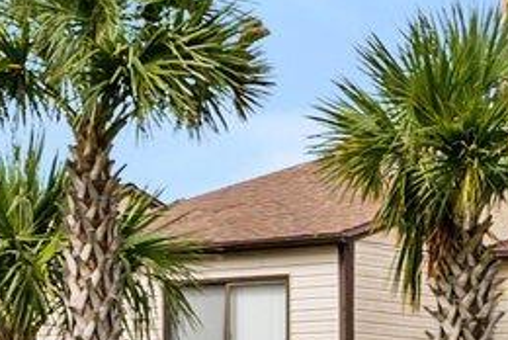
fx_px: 3334
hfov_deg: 8.0
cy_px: 605
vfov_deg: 5.7
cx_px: 1252
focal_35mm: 236
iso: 100
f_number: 9
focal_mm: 20.4
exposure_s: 1/125
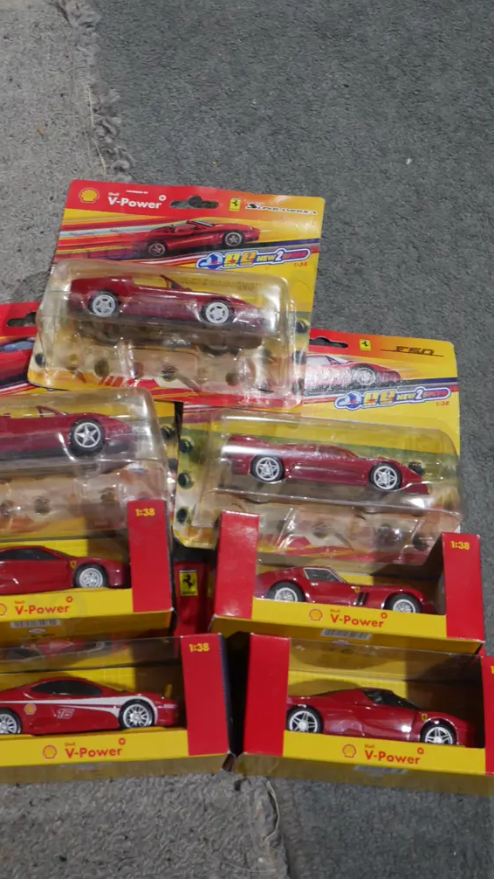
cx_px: 197
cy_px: 433
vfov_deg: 40.6
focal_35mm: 51
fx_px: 1187
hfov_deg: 23.5
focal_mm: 23
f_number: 7.1
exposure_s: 1/60
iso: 800
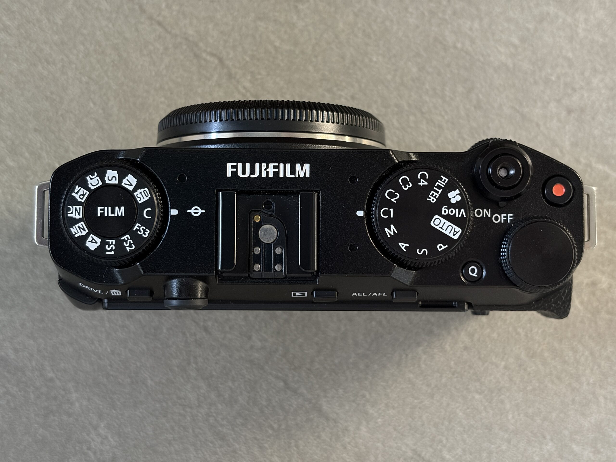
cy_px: 231
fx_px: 925
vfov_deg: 28.0
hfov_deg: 36.8
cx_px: 308
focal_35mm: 52
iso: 250
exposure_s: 1/40
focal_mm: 5.96
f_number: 1.6
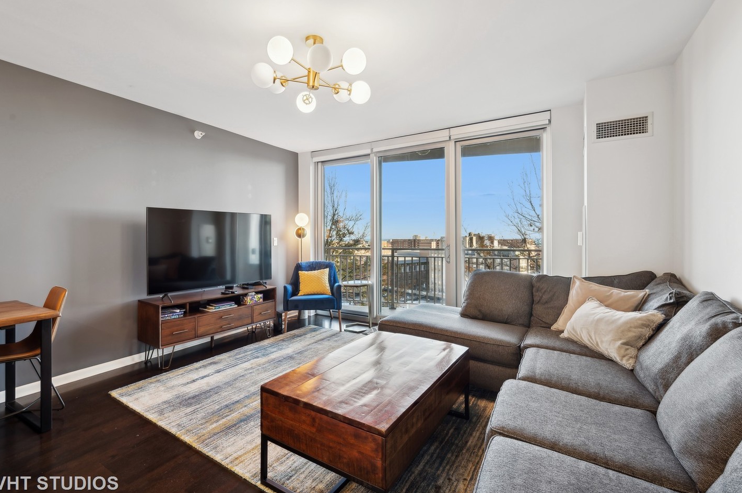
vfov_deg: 73.6
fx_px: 330
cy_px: 230
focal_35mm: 16
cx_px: 354
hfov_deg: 96.7
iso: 100
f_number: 10
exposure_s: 1/2.5
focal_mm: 14
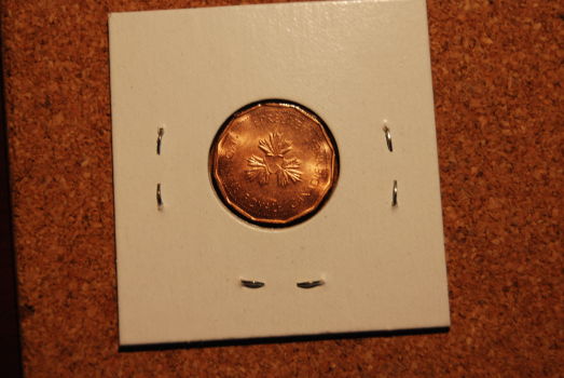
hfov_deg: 24.6
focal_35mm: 82
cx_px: 282
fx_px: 1294
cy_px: 189
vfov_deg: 16.6
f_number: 5.6
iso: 200
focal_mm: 55
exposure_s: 1/50
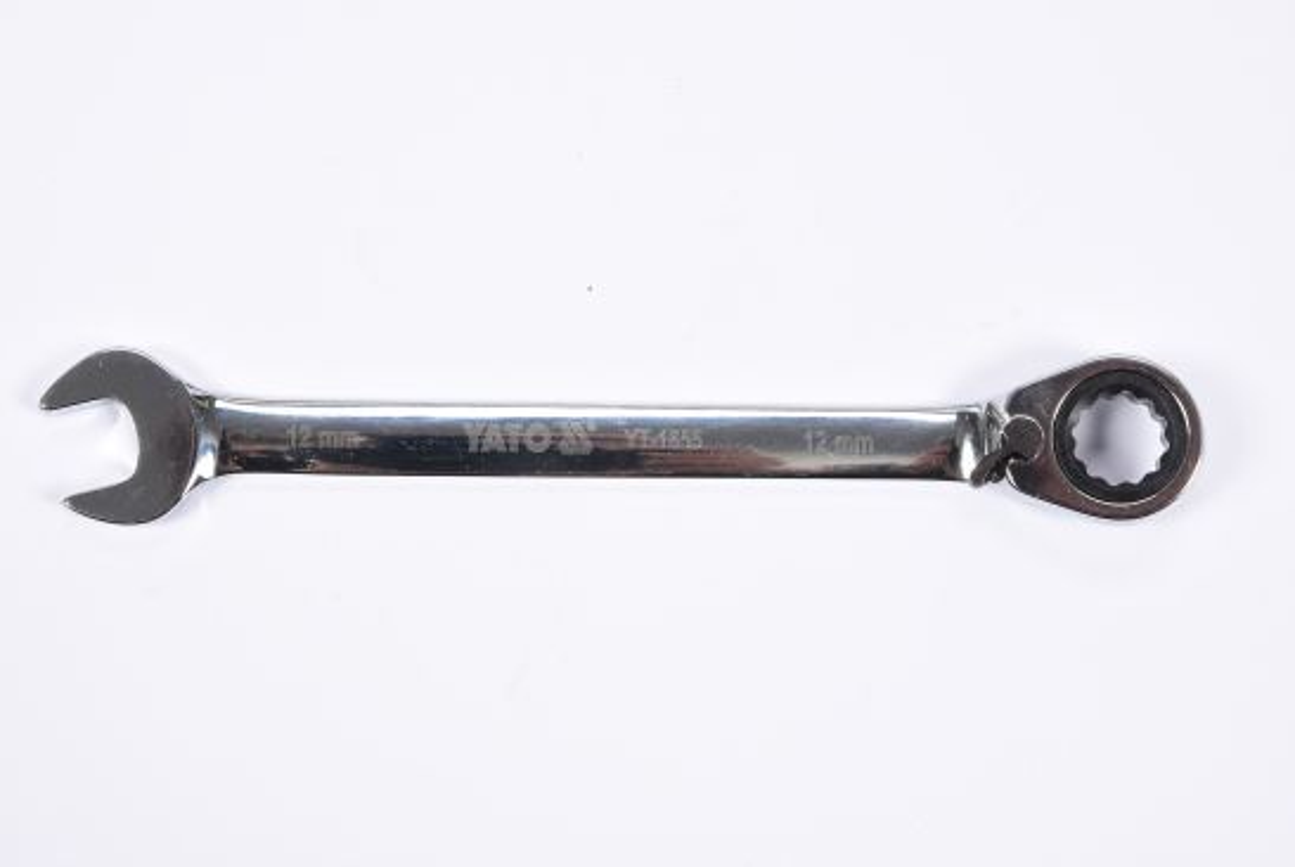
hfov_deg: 27.0
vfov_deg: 18.2
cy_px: 434
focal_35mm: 75
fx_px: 2701
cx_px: 648
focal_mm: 50
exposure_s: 1/125
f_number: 14
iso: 250
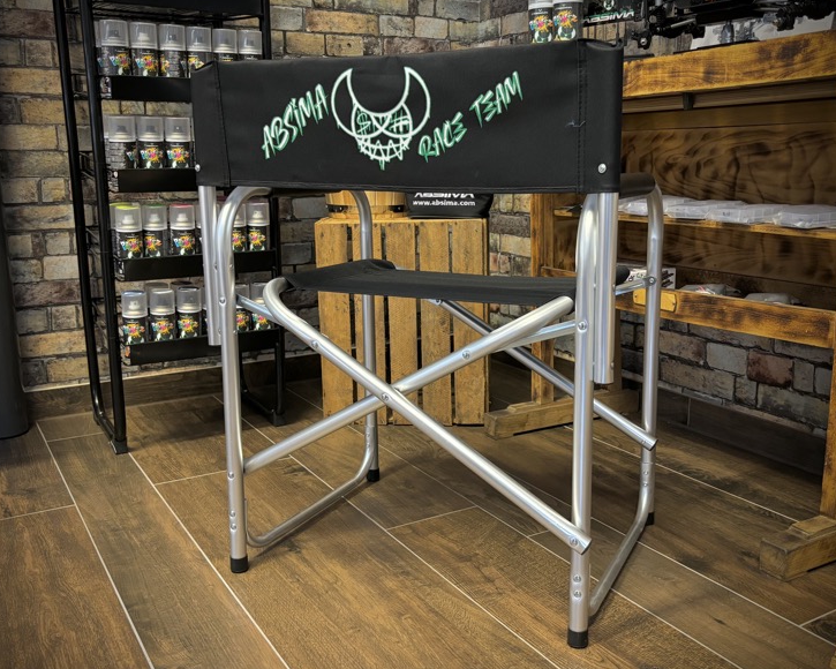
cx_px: 416
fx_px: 693
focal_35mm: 28
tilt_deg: -10.7
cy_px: 343
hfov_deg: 62.2
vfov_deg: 51.5
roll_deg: -0.4
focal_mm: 5.96
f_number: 1.6
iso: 400
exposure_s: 1/50
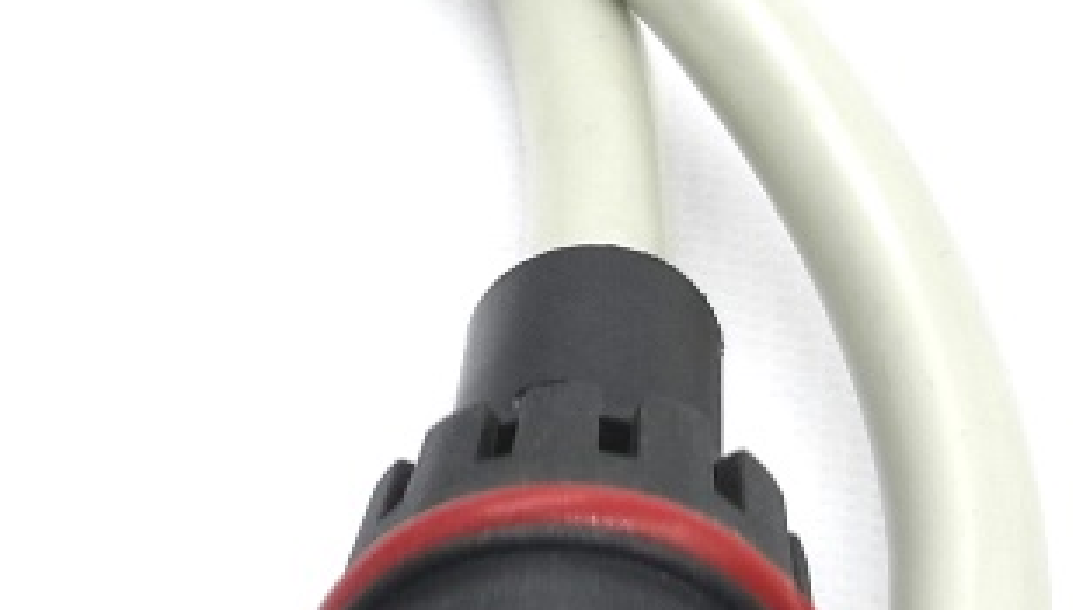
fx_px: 2786
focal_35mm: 97
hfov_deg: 19.7
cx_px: -432
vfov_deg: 12.5
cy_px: 369
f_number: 1.8
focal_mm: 3.95
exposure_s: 1/100
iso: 64
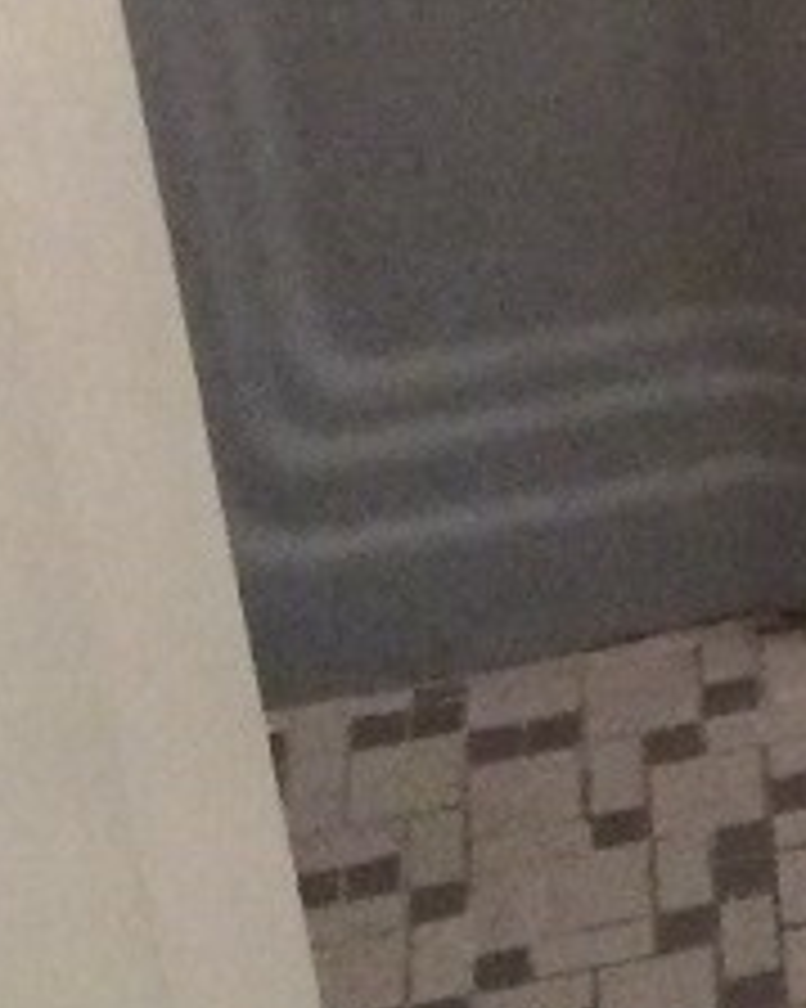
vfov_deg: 9.4
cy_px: -794
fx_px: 5848
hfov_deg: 7.1
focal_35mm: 196
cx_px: 2314
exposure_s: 1/30
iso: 250
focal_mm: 4.12
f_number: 2.2
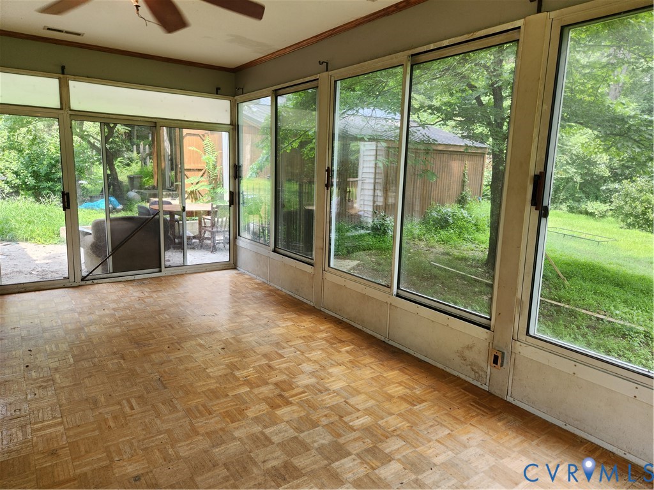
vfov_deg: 58.9
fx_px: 435
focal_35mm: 23
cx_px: 327
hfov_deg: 73.9
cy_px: 245
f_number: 1.8
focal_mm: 5.4
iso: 64
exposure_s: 1/180
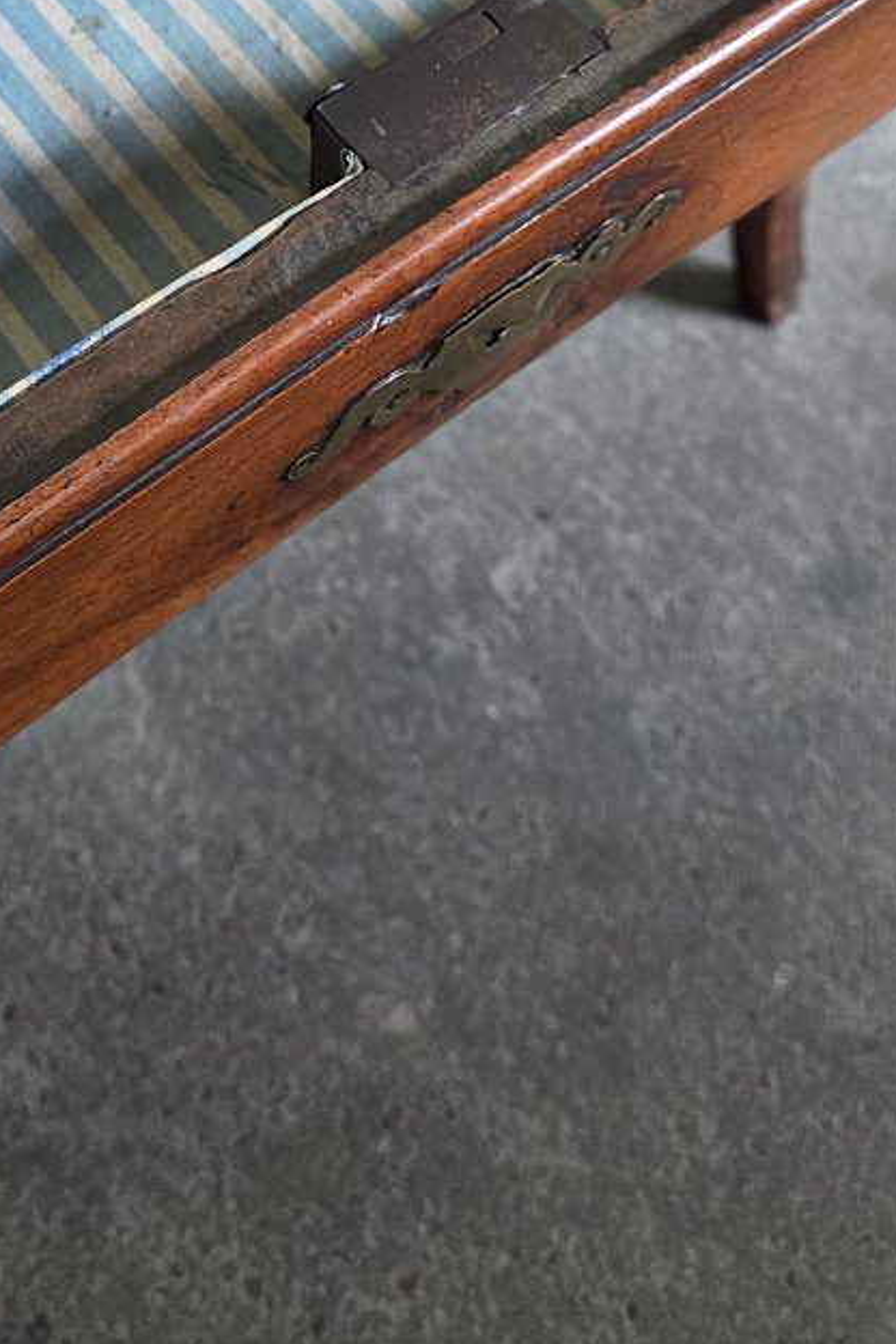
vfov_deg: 39.8
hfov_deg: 29.0
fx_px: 1717
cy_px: 146
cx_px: 293
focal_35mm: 46
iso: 160
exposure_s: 1/100
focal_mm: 5.4
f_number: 1.8
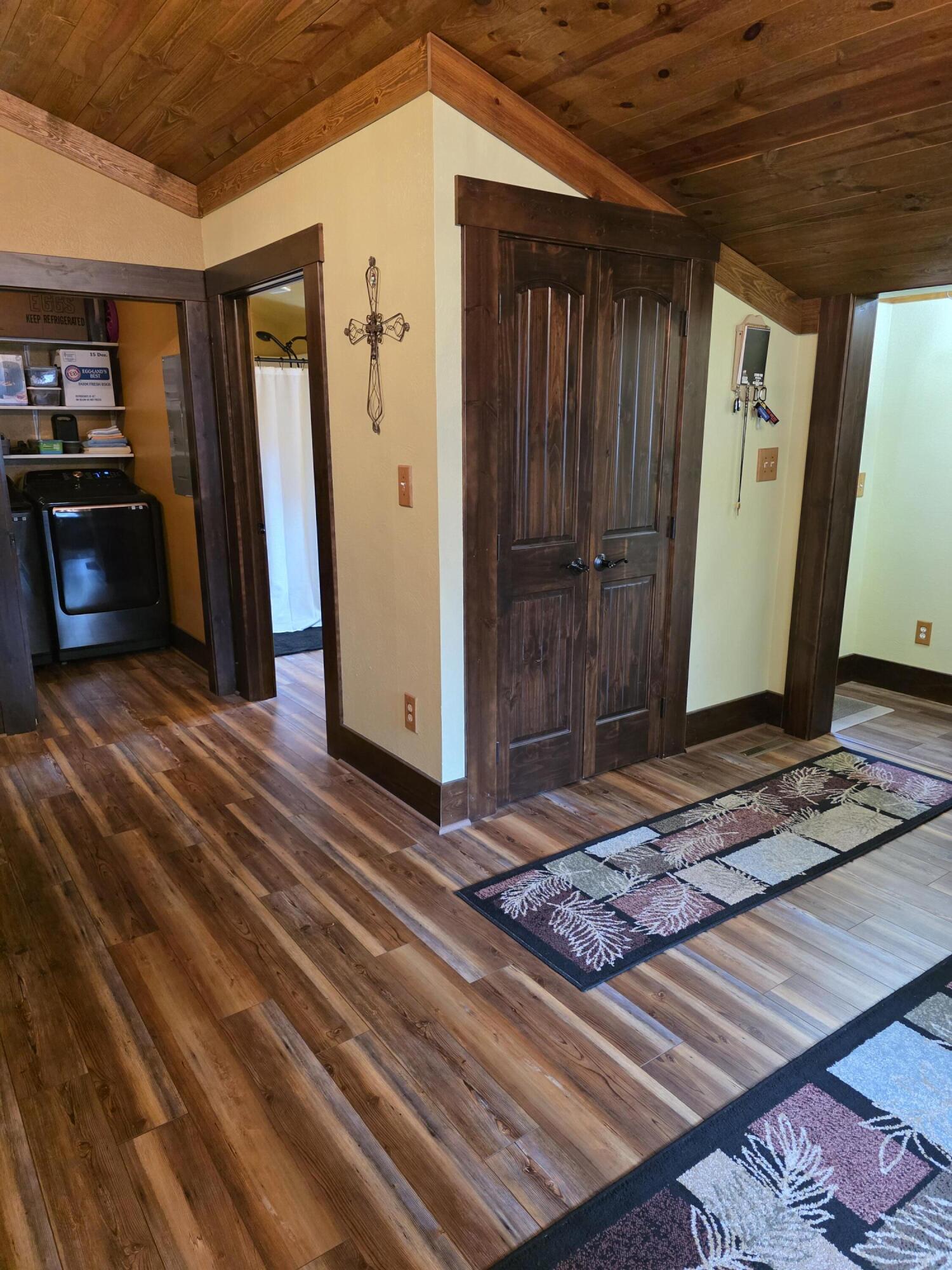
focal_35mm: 23
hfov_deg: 58.9
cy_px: 635
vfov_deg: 73.9
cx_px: 476
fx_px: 843
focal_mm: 6.3
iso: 1250
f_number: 1.7
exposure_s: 1/120
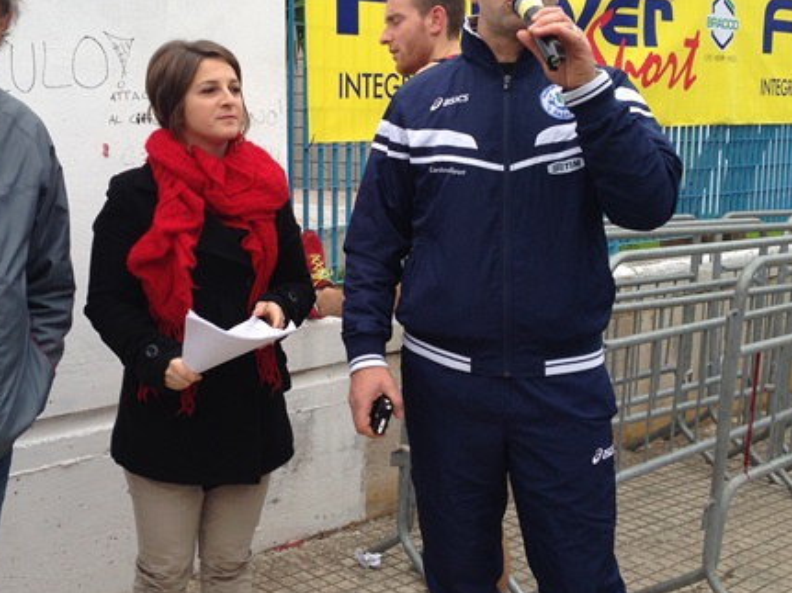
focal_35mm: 49
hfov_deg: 38.7
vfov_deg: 29.6
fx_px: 1121
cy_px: 246
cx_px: 296
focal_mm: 4.12
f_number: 2.4
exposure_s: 1/198
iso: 50
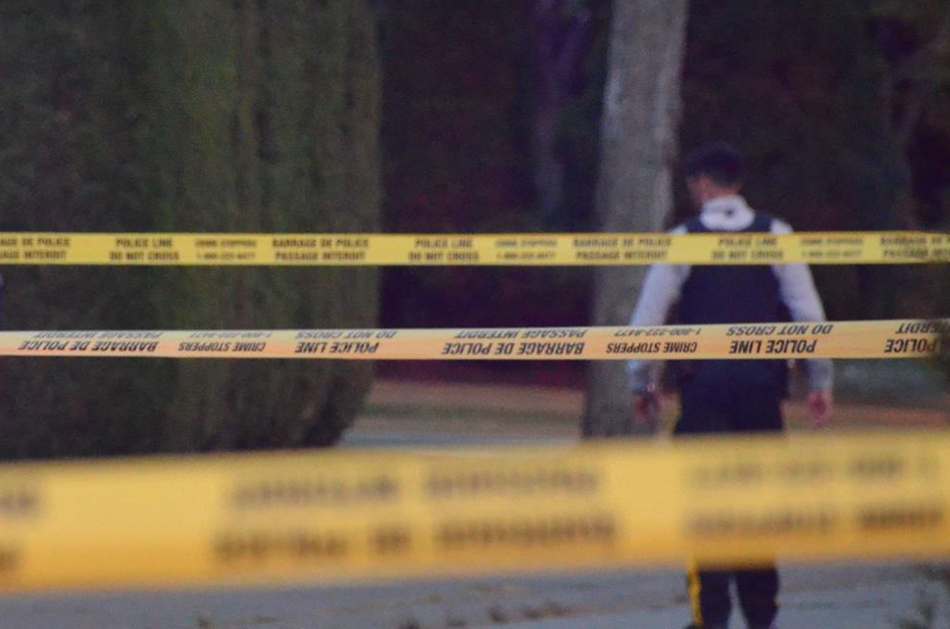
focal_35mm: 631
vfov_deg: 2.2
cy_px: 296
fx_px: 16618
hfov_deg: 3.3
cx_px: 285
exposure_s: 1/60
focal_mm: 250
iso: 6400
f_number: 6.3
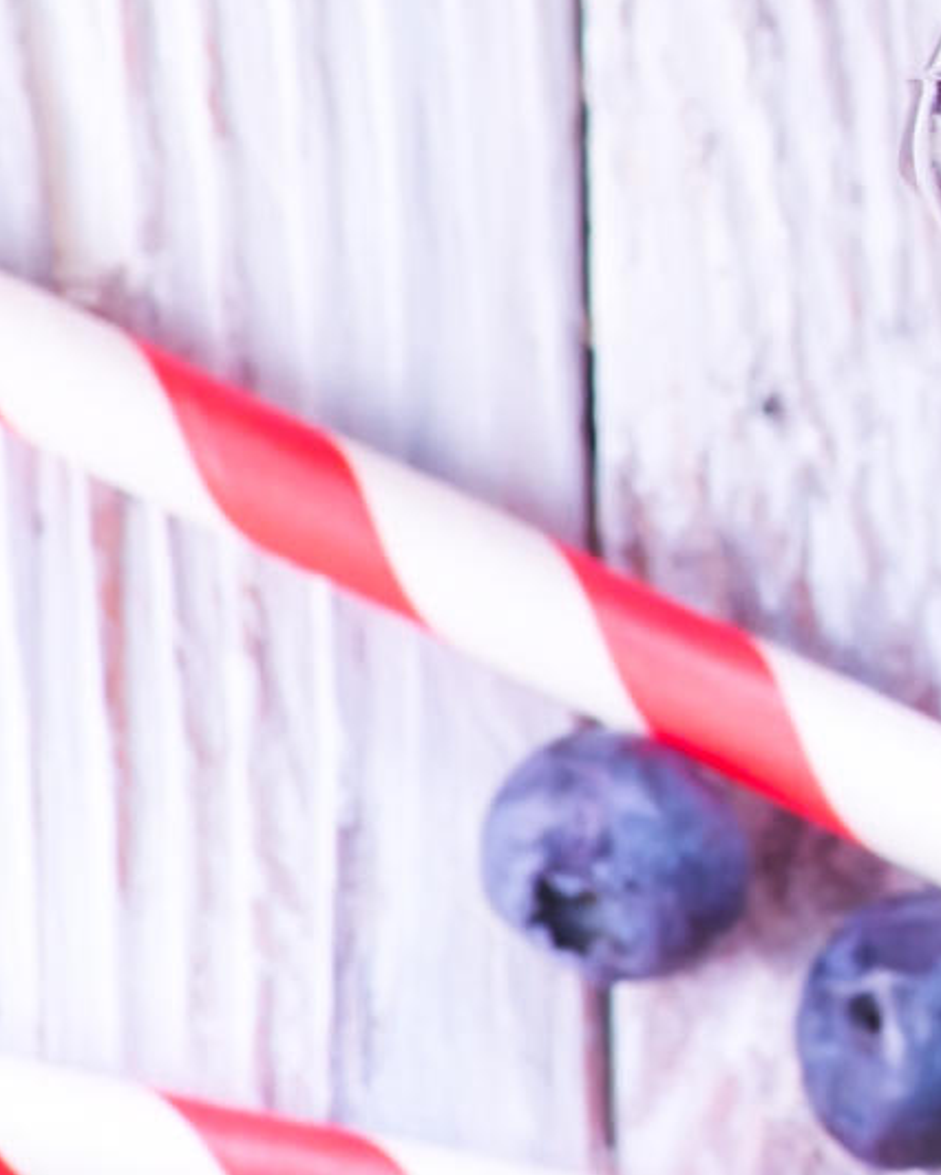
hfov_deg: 3.2
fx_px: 16492
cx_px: 2523
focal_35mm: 474
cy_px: 4
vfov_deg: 4.1
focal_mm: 105
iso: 500
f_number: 14
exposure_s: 1/250
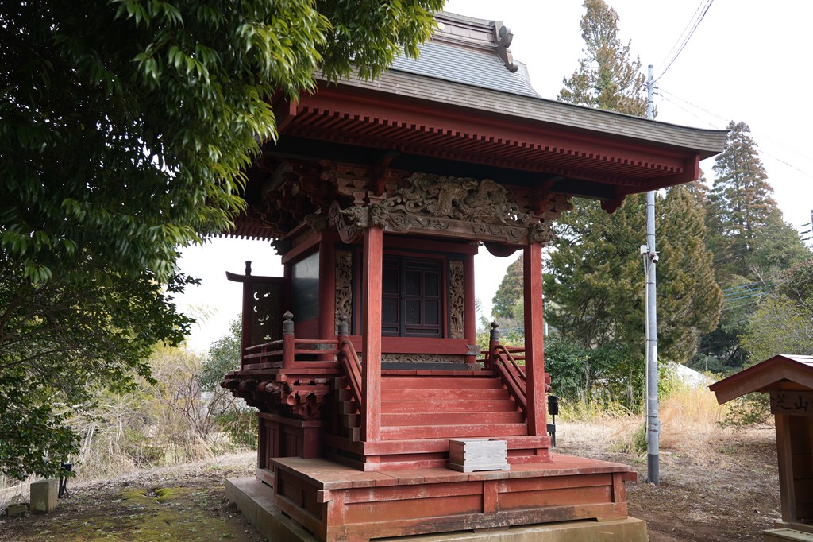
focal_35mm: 30
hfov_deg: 61.9
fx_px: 677
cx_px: 406
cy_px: 271
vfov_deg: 43.6
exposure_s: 1/100
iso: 100
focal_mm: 30
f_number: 4.5
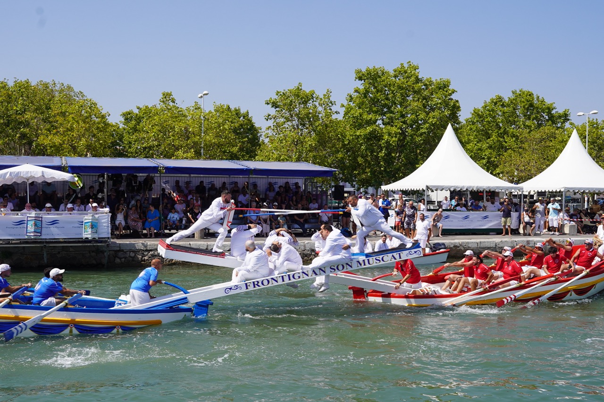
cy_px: 201
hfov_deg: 43.6
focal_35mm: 45
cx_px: 302
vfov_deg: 29.9
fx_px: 755
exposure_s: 1/200
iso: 100
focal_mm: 30.6
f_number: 10
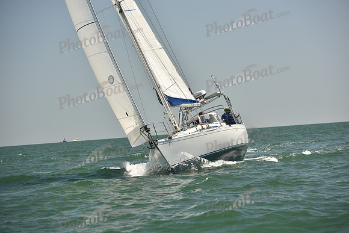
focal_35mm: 145
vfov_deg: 9.5
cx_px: 174
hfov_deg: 14.2
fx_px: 1406
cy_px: 116
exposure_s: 1/800
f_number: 5
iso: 250
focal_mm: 145
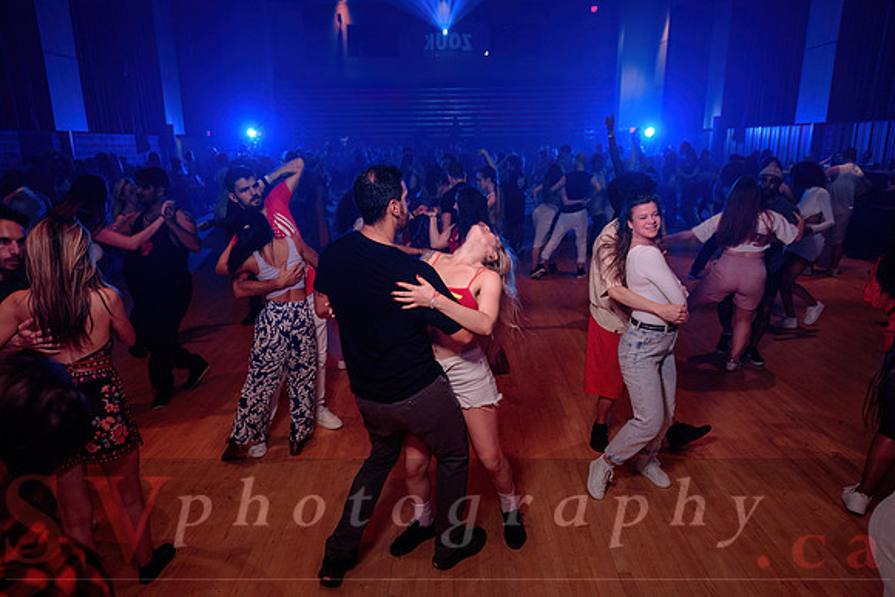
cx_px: 448
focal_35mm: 25
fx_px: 621
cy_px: 298
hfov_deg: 71.6
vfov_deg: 51.4
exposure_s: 1/60
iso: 800
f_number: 2.8
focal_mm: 24
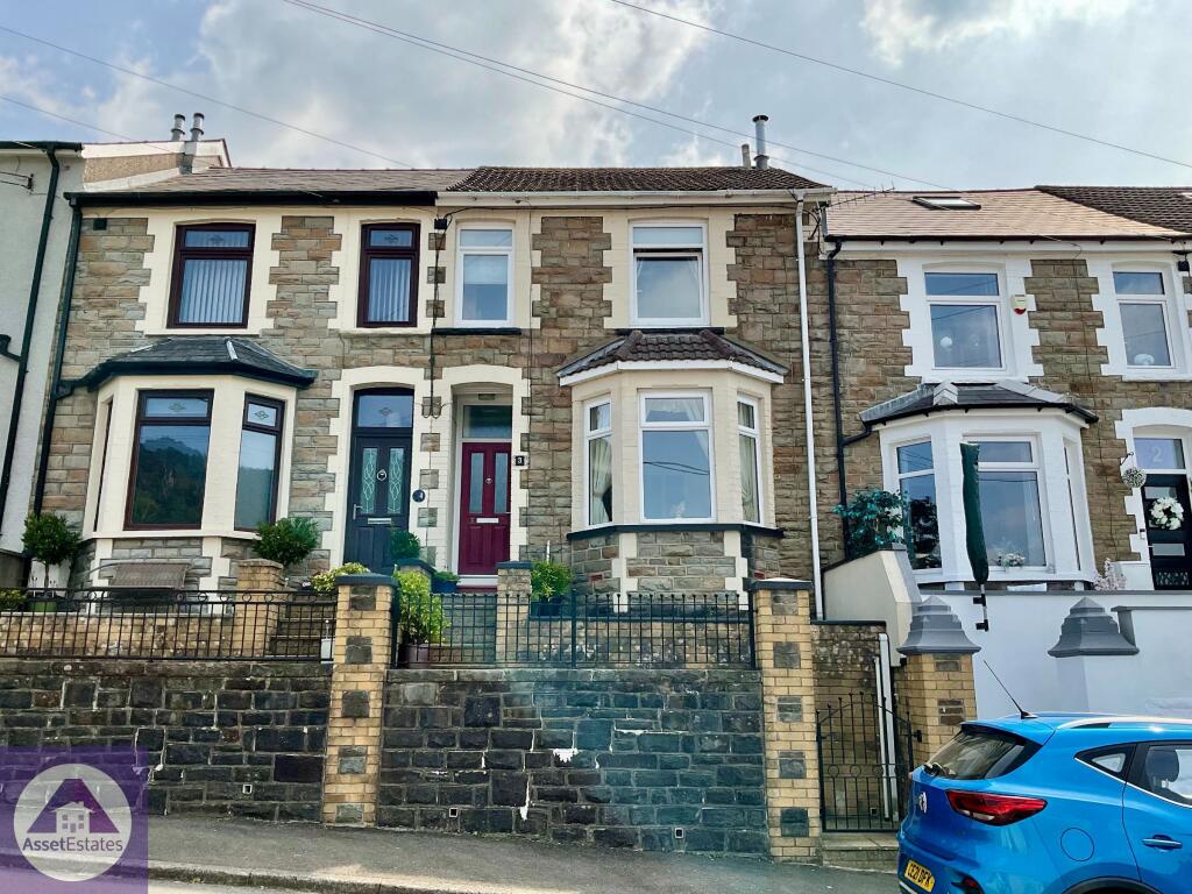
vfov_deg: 48.2
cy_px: 447
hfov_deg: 61.7
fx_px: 999
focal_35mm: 29
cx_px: 596
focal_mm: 3
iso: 16
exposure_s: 1/2058
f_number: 1.8
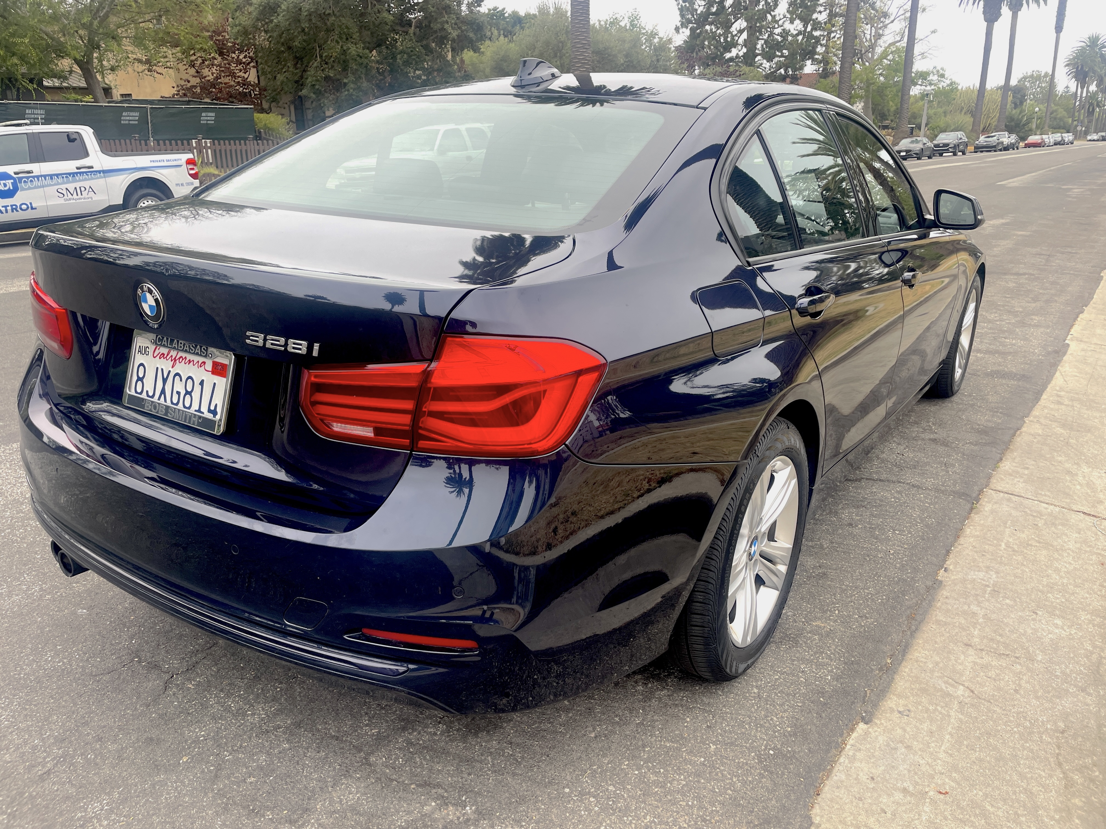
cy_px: 414
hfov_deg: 67.3
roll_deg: +0.0
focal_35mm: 26
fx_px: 831
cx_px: 553
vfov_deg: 53.1
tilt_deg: -19.3
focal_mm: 4.2
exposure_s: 1/224
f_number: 1.6
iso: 32
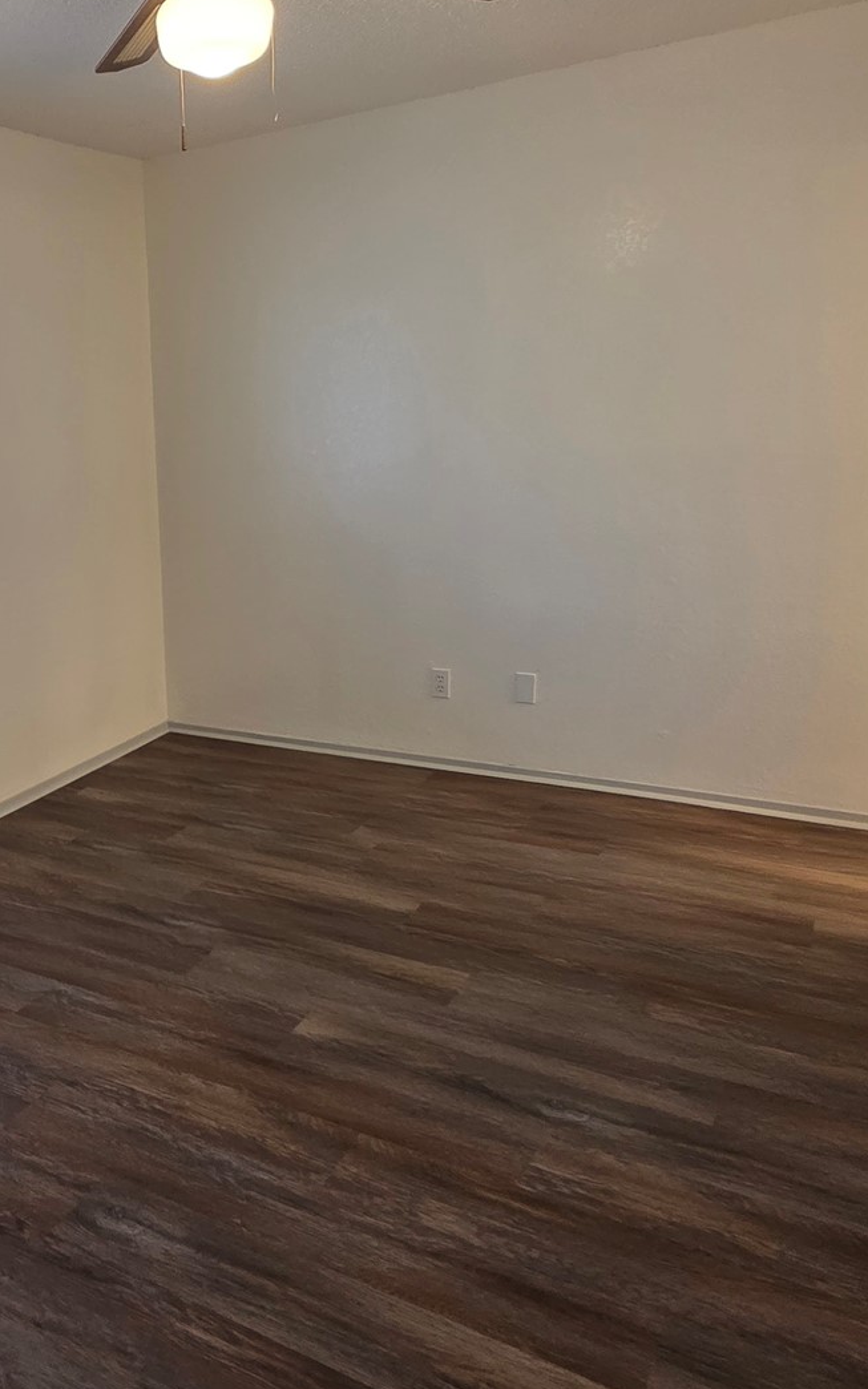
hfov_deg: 42.6
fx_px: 1022
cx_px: 105
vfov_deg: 68.4
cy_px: 671
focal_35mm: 27
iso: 200
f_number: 1.9
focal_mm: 2.2
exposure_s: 1/120
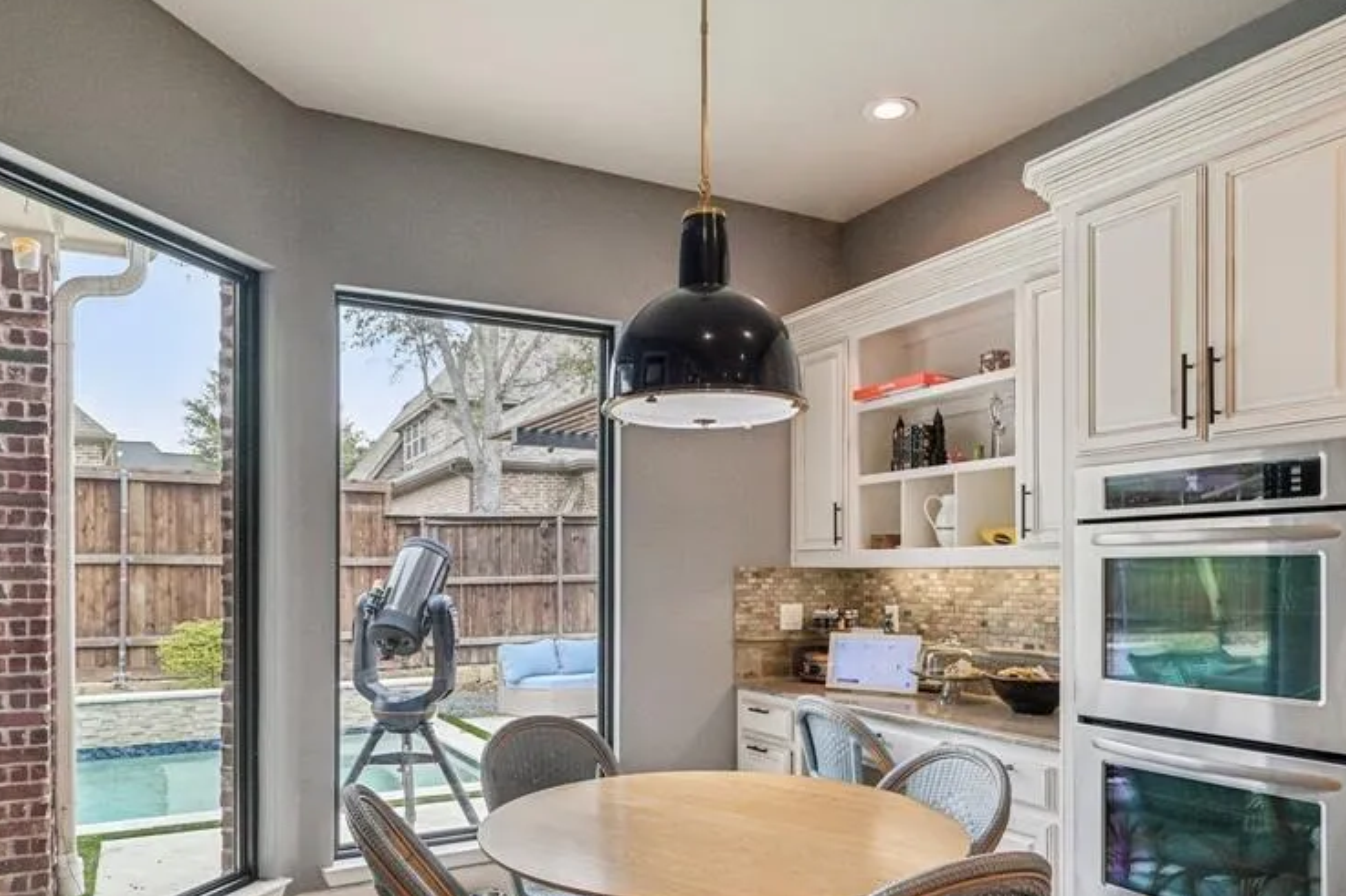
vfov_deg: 50.7
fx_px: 934
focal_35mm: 25
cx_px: 637
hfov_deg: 71.5
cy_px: 568
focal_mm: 18
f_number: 8
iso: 400
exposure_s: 1/125
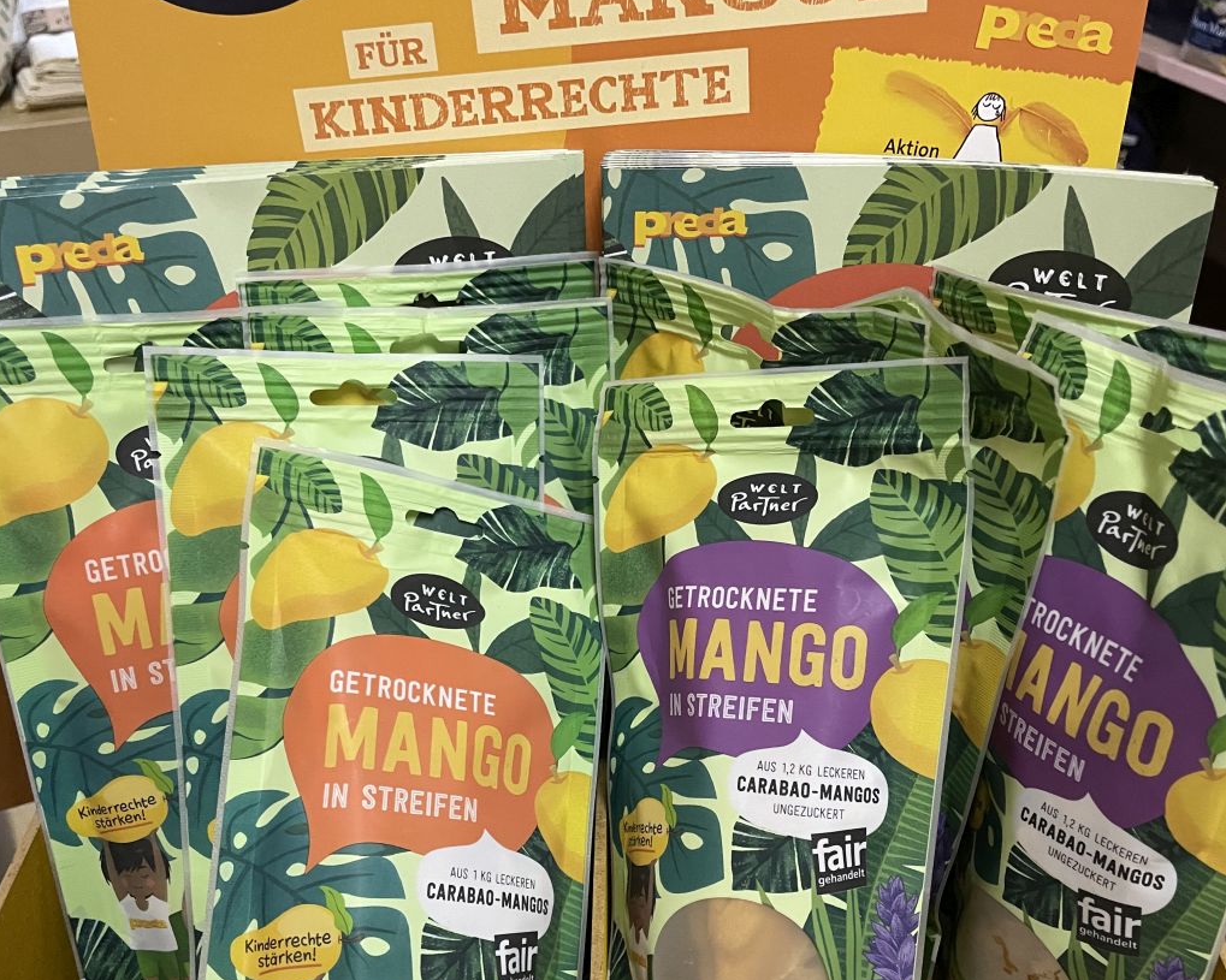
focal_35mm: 34
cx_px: 611
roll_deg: +0.0
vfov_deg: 42.7
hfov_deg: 52.8
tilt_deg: -39.9
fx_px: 1234
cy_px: 662
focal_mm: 4.2
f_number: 1.6
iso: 320
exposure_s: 1/50
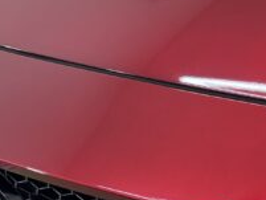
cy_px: 297
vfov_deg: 11.7
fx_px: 938
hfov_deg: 14.9
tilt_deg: -31.1
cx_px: 402
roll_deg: +3.5
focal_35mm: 122
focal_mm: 6.76
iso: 80
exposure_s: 1/100
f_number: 1.78
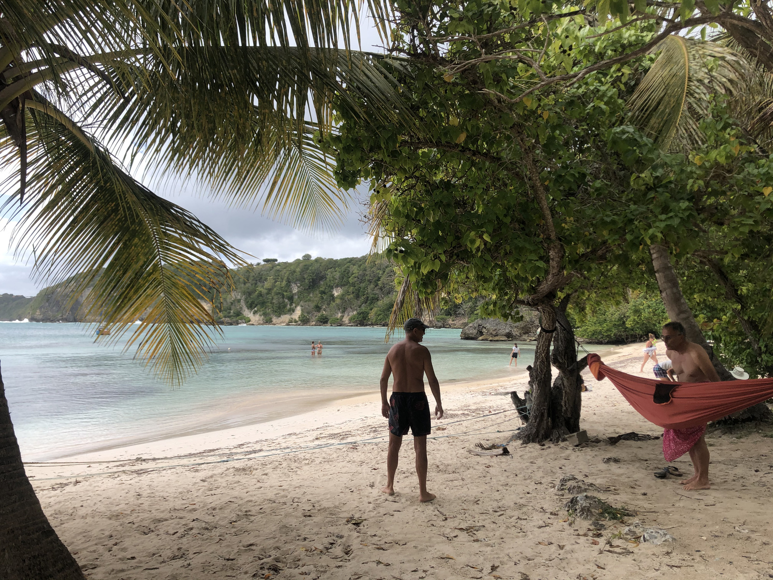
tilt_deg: +2.5
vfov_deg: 49.7
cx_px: 386
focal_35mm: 28
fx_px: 625
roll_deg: +0.5
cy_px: 290
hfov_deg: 63.4
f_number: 1.8
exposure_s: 1/1372
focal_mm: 4
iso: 20
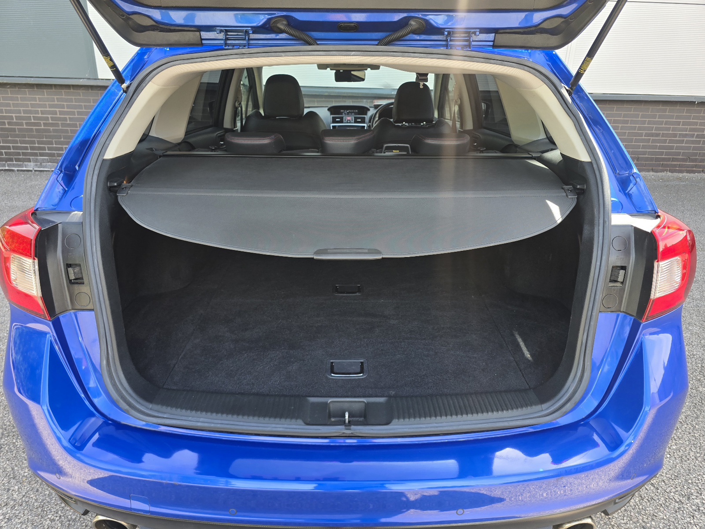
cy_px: 264
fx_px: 468
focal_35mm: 23
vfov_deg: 58.9
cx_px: 352
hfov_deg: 73.9
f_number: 1.7
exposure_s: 1/182
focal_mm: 6.3
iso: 40
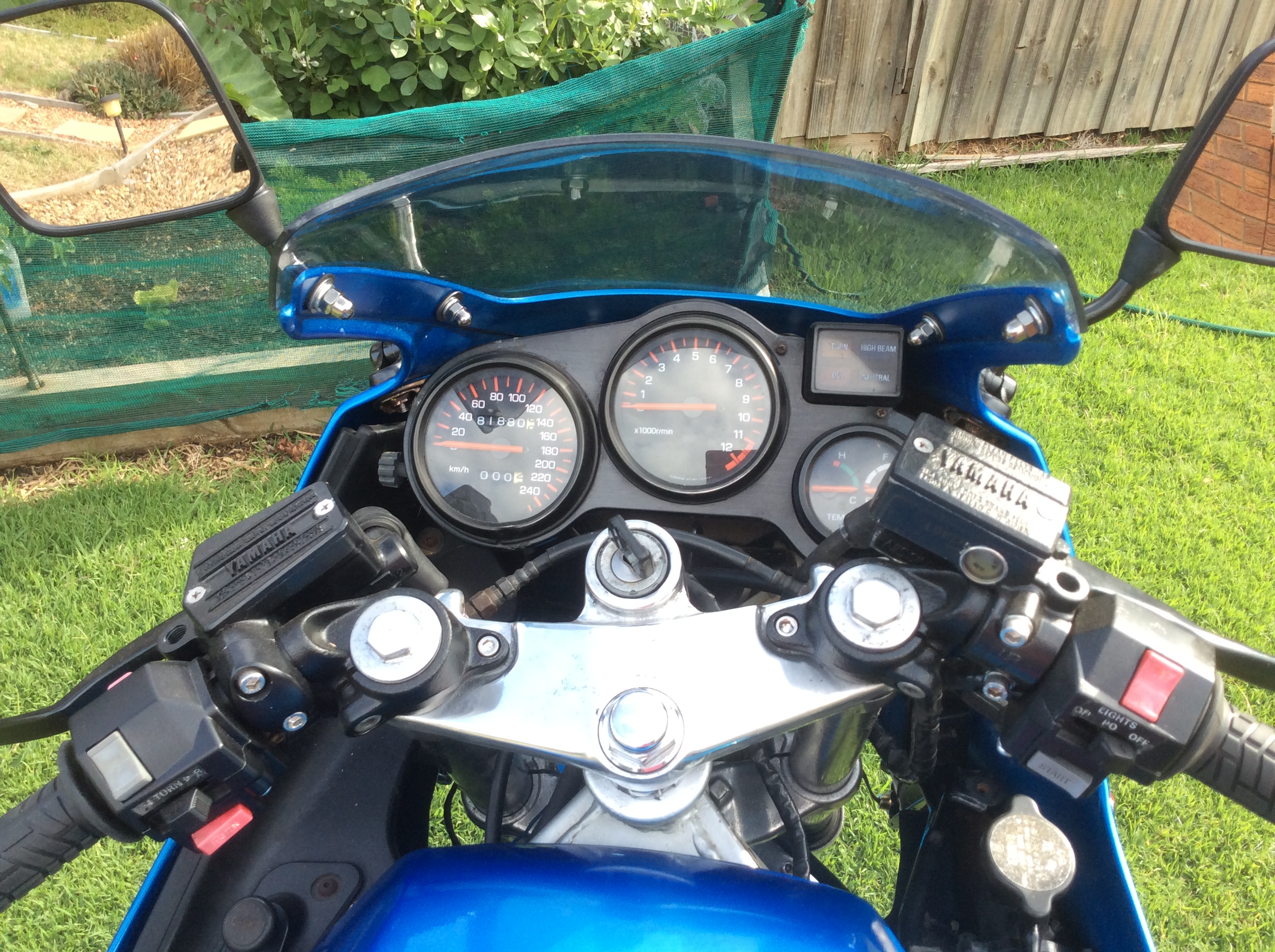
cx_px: 638
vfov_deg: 44.1
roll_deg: -7.2
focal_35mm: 32
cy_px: 476
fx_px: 1177
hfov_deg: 56.9
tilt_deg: -42.4
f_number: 2.4
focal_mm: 3.3
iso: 32
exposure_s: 1/146
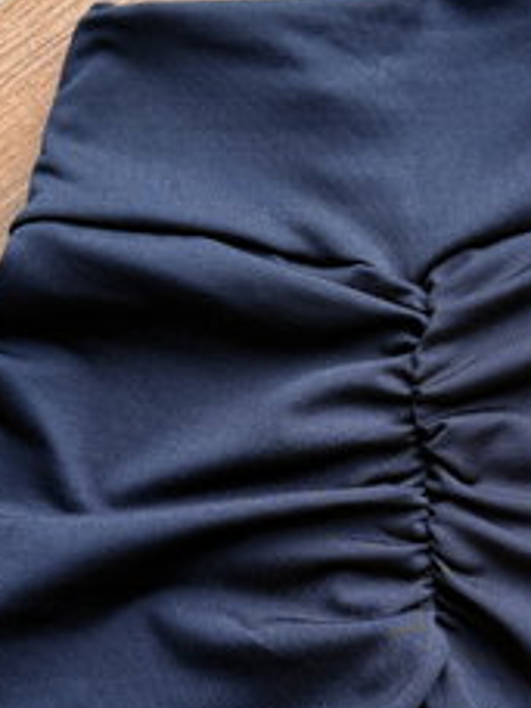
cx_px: 450
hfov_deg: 25.5
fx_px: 1145
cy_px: 486
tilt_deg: -86.3
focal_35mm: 56
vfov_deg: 34.0
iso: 200
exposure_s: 1/97
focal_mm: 6.76
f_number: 1.78
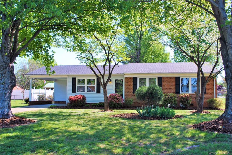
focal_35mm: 36
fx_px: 232
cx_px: 116
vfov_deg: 36.9
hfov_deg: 53.1
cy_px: 78
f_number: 6.3
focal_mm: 24
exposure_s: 1/160
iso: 100
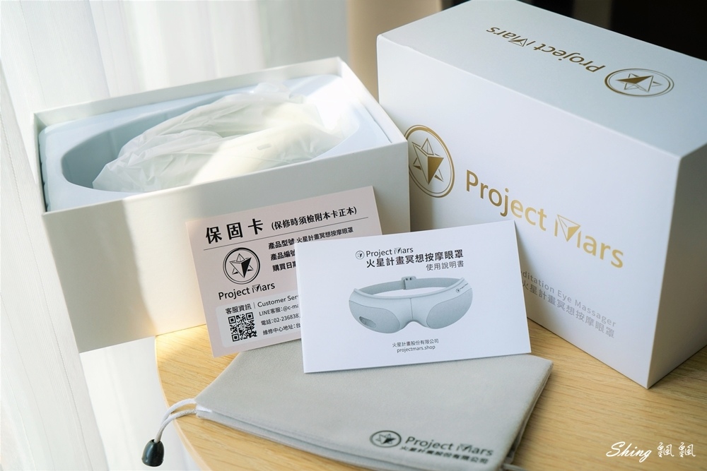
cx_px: 354
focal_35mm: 48
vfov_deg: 28.1
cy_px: 236
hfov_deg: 41.1
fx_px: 943
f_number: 5.6
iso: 100
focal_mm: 48
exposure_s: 1/100
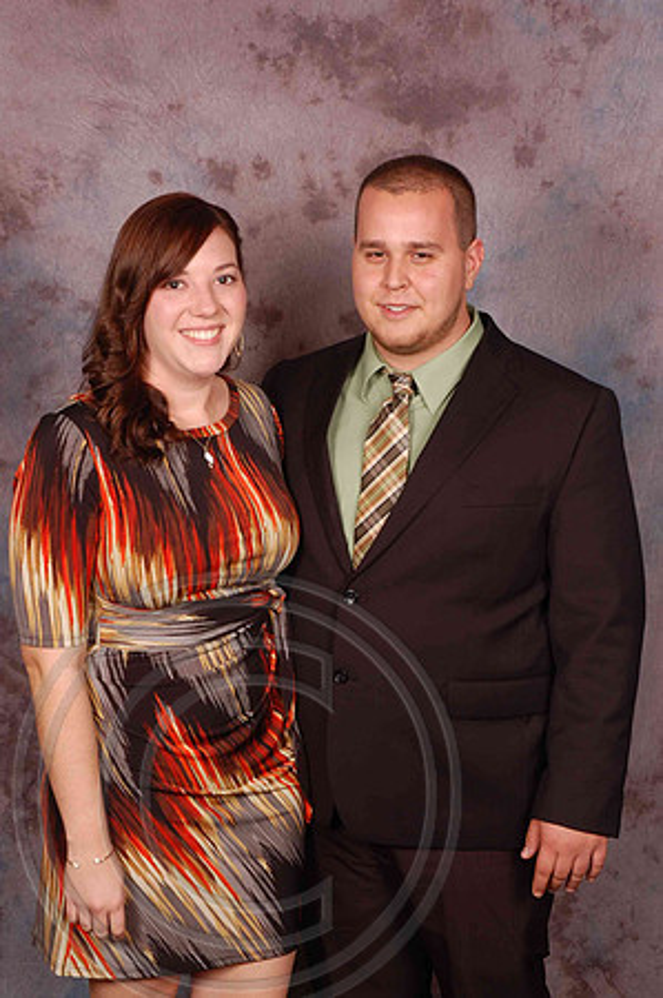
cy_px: 499
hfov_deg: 20.6
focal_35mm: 66
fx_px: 1827
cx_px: 332
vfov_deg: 30.5
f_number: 10
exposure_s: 1/125
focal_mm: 44
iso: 200
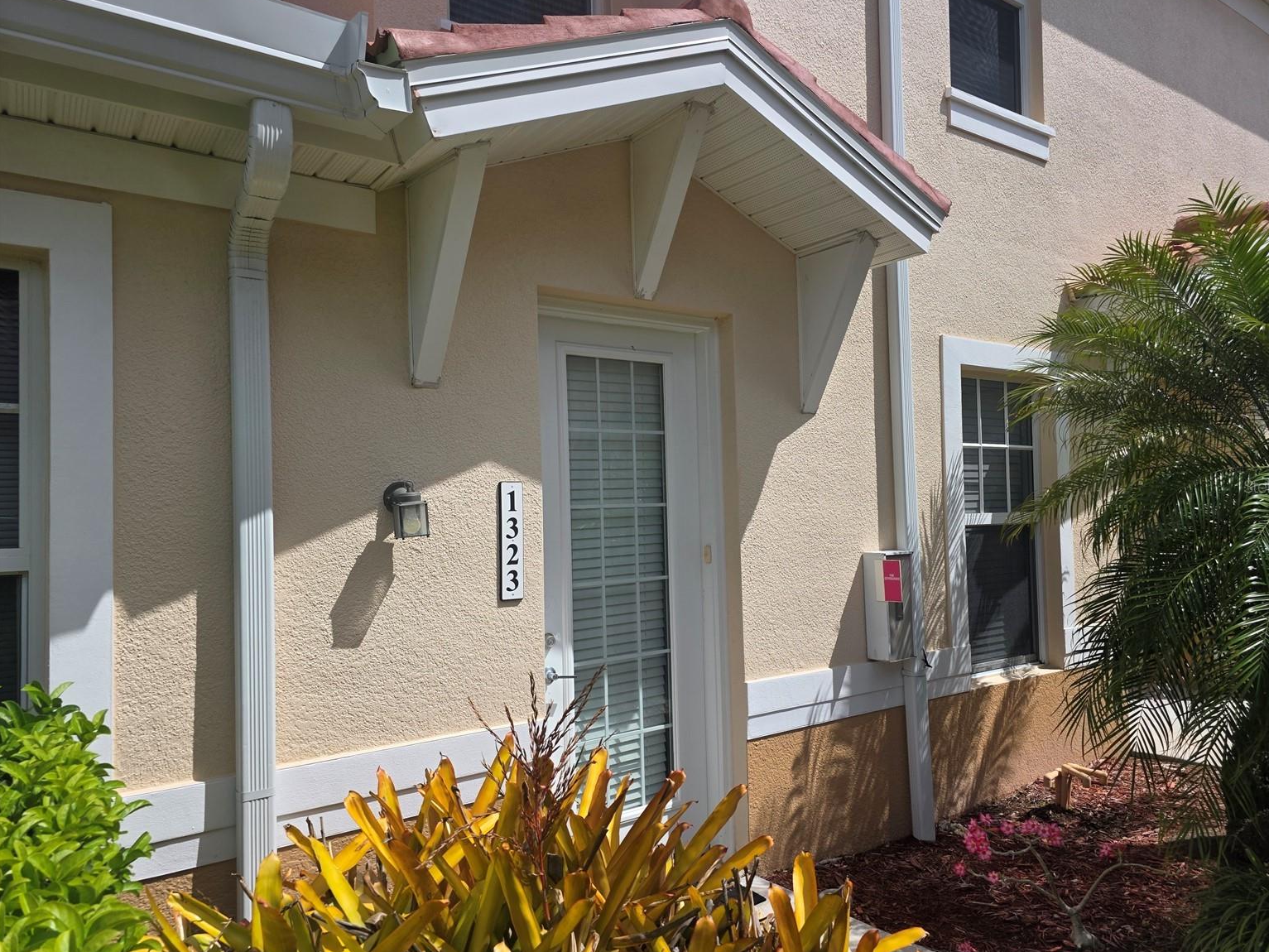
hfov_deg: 71.6
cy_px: 486
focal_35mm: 24
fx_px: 880
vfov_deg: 56.8
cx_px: 660
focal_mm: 6.3
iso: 80
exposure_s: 1/7626
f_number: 1.7
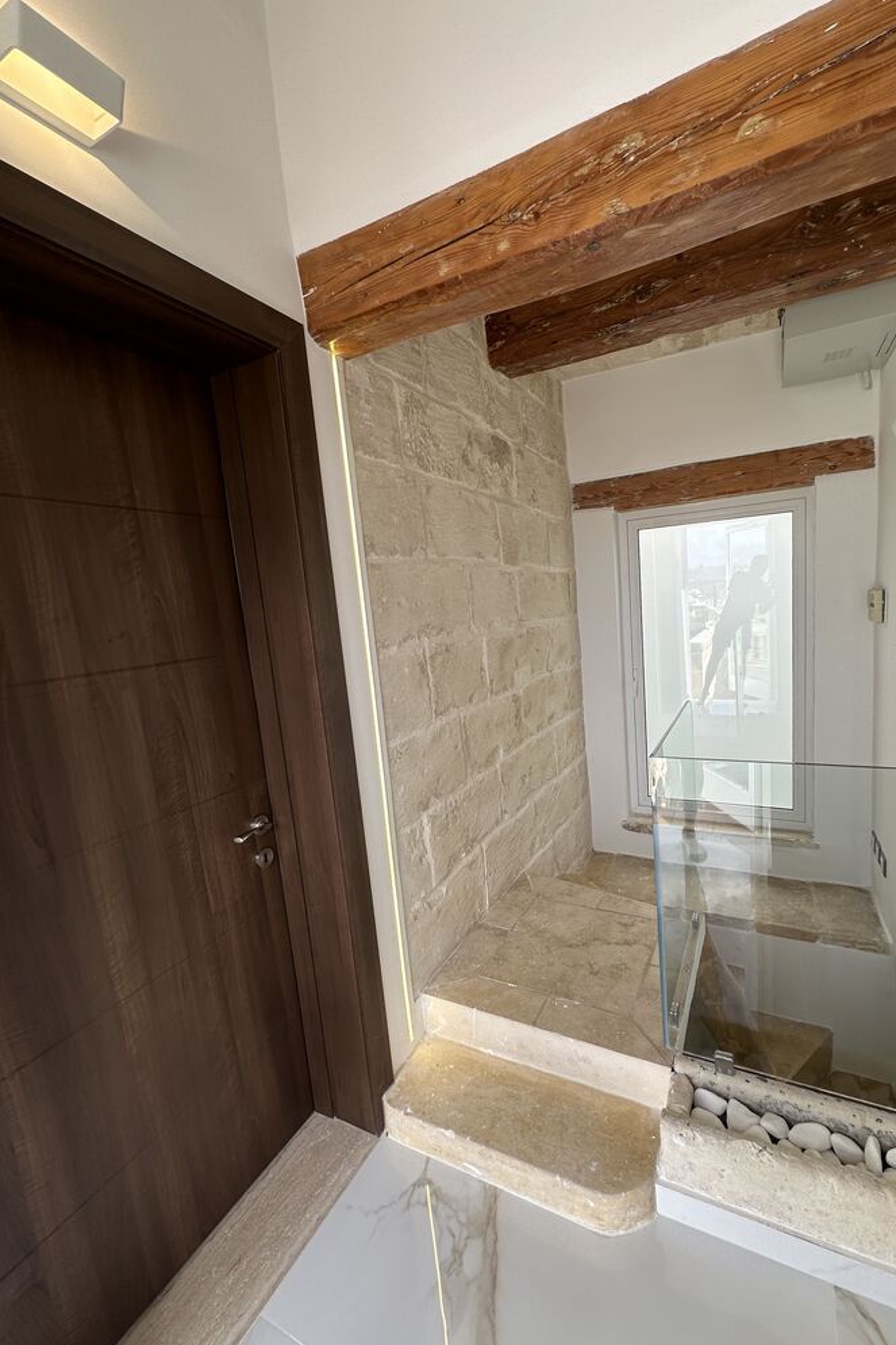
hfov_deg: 77.1
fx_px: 560
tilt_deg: -7.0
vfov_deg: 100.4
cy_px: 672
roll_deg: +3.8
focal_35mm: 15
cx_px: 497
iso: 40
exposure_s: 1/197
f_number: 2.2
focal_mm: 2.22
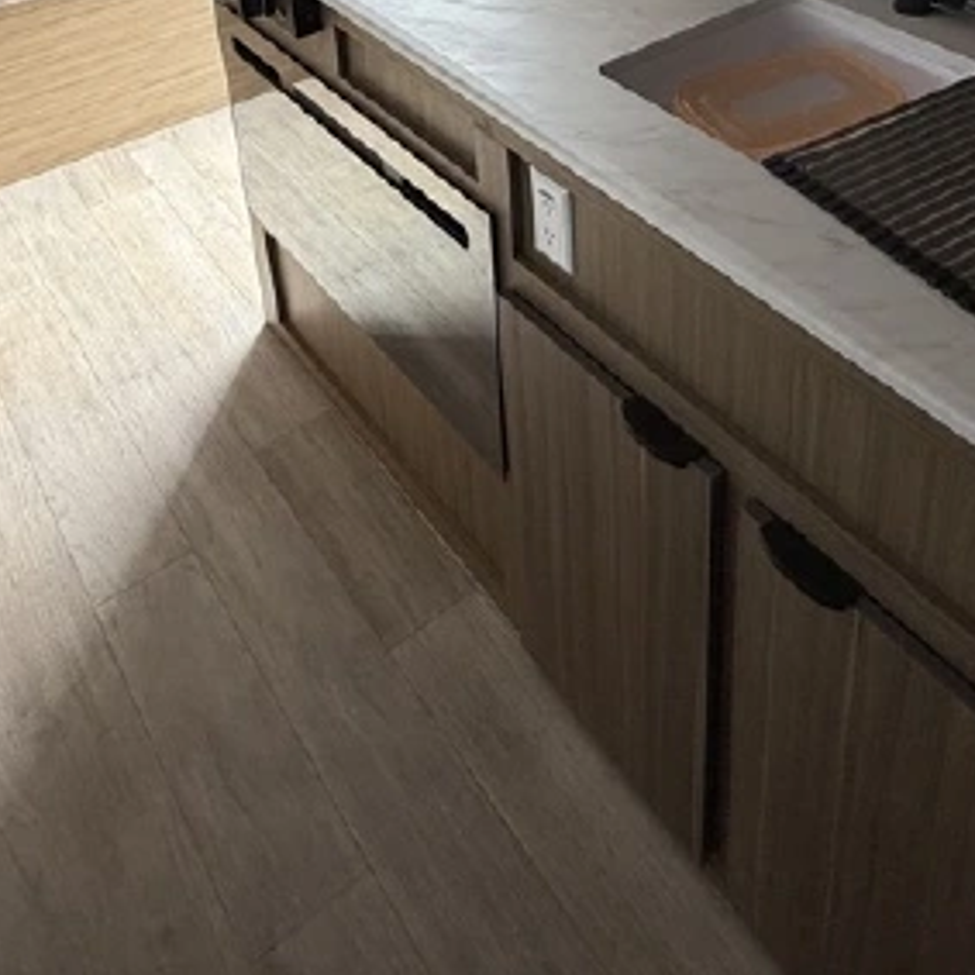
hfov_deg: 47.0
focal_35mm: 35
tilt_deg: -21.1
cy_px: -52
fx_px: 1115
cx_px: 579
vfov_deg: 40.0
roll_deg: +0.7
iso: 80
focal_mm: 2.22
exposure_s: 1/99
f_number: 2.2
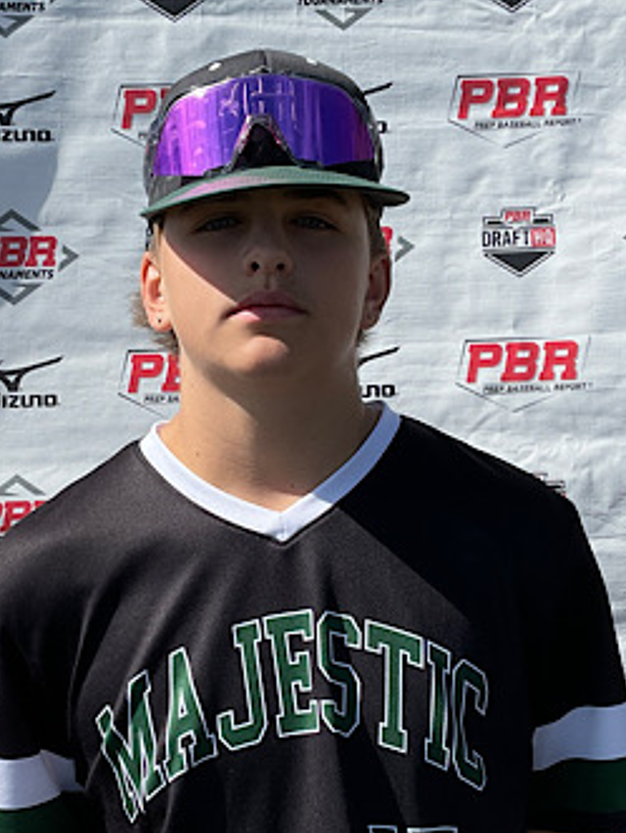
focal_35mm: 35
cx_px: 282
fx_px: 842
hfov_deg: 40.7
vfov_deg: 52.5
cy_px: 440
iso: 25
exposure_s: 1/2959
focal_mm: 3
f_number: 1.8
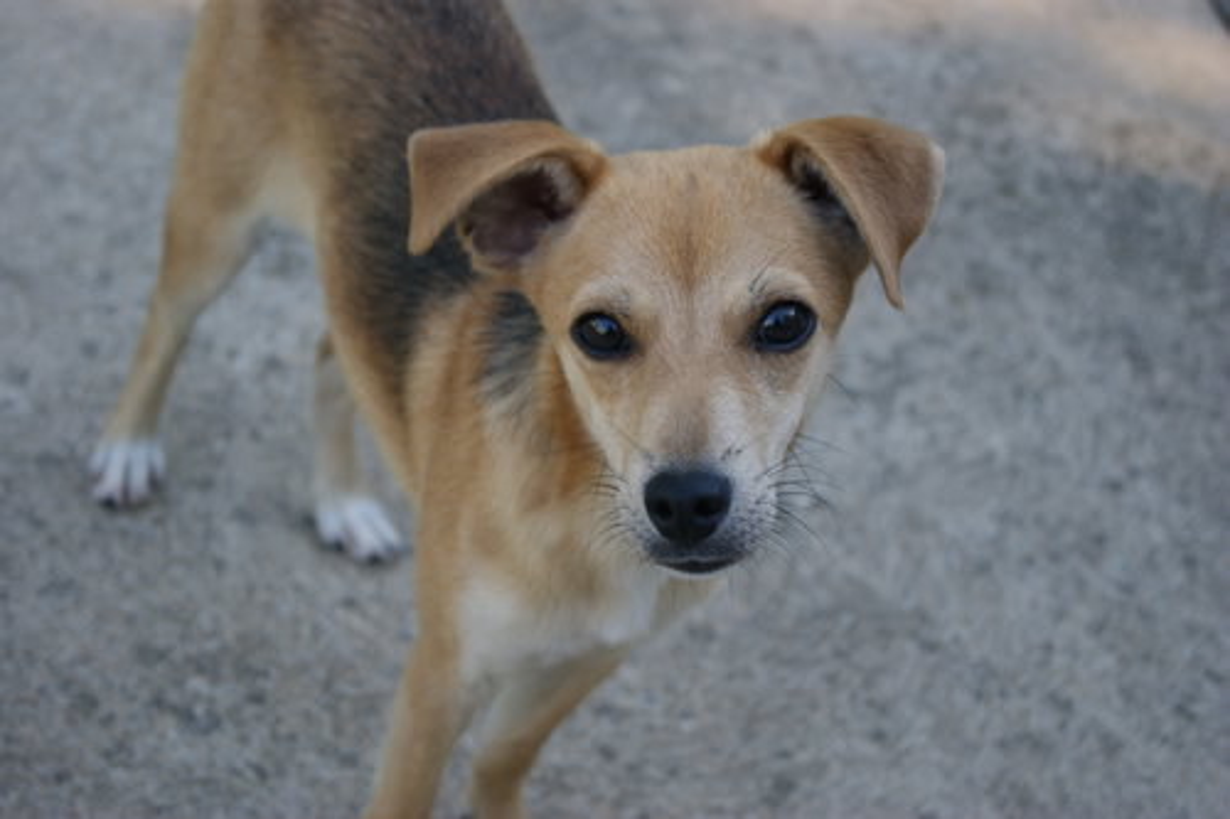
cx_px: 615
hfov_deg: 24.6
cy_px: 410
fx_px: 2818
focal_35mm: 82
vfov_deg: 16.5
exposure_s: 1/100
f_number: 5.6
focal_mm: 55
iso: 125
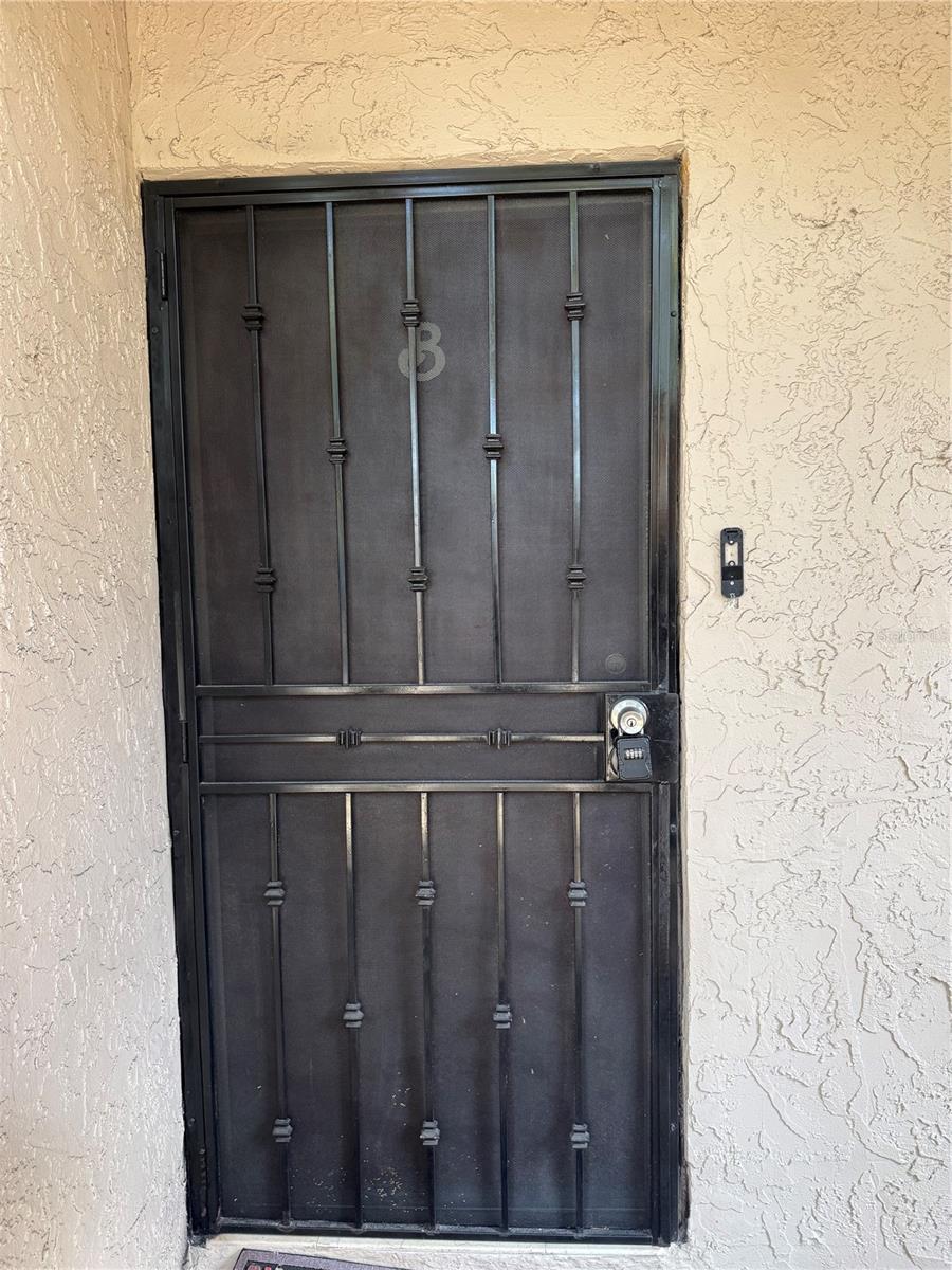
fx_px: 880
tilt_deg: -5.2
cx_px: 476
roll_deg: +1.6
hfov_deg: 56.8
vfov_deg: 71.6
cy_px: 635
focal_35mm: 24
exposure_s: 1/121
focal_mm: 6.76
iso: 160
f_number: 1.78
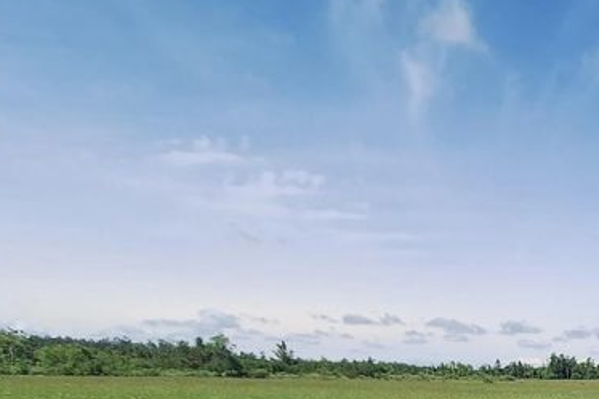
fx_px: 615
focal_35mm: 37
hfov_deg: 41.9
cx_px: 649
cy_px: 599
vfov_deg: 26.2
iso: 40
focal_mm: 1.74
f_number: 2.2
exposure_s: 1/1437
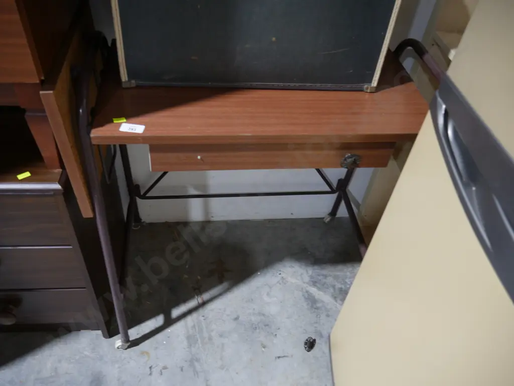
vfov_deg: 49.8
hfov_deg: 63.4
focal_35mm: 28
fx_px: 416
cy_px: 193
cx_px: 257
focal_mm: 14
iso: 640
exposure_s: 1/60
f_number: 3.5
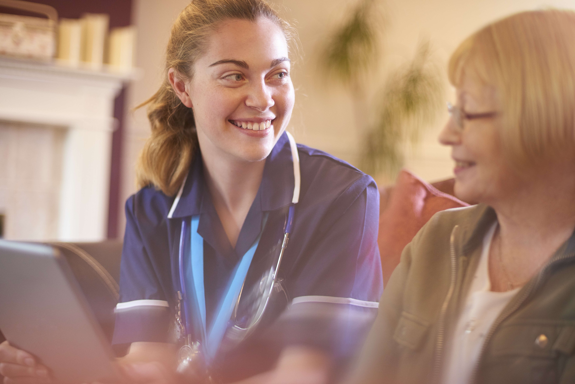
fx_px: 799
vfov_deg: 27.0
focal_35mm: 50
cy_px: 192
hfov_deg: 39.6
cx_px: 288
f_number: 1.8
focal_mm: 50
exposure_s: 1/200
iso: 1000
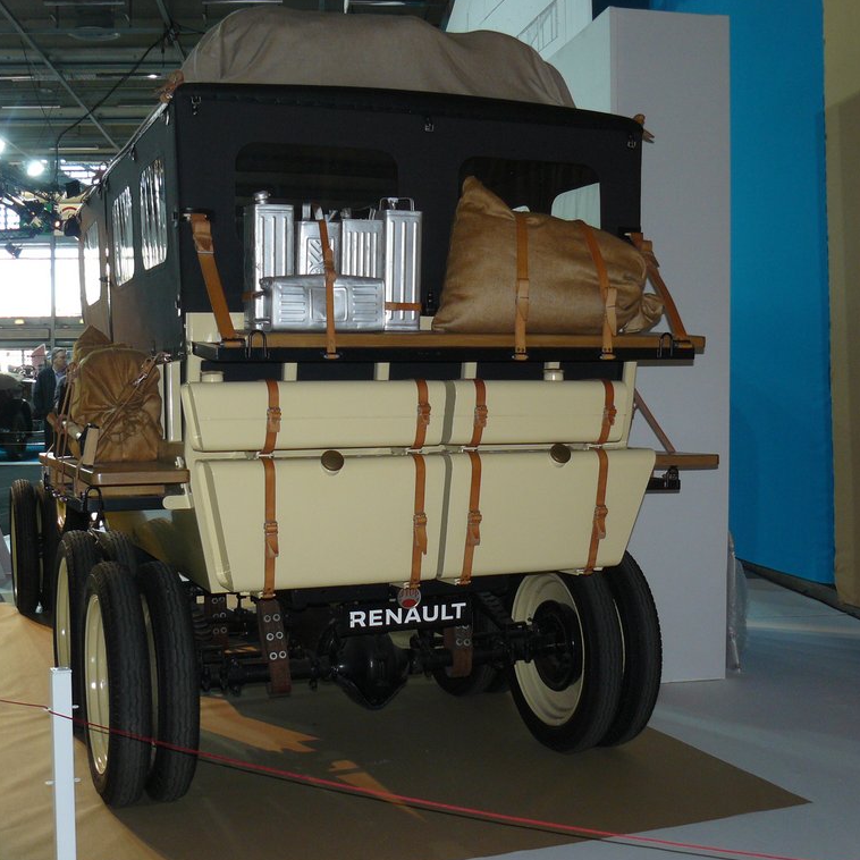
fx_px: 1209
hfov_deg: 39.1
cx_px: 374
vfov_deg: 39.2
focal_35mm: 43
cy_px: 432
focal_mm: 6
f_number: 2.8
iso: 125
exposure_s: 1/40
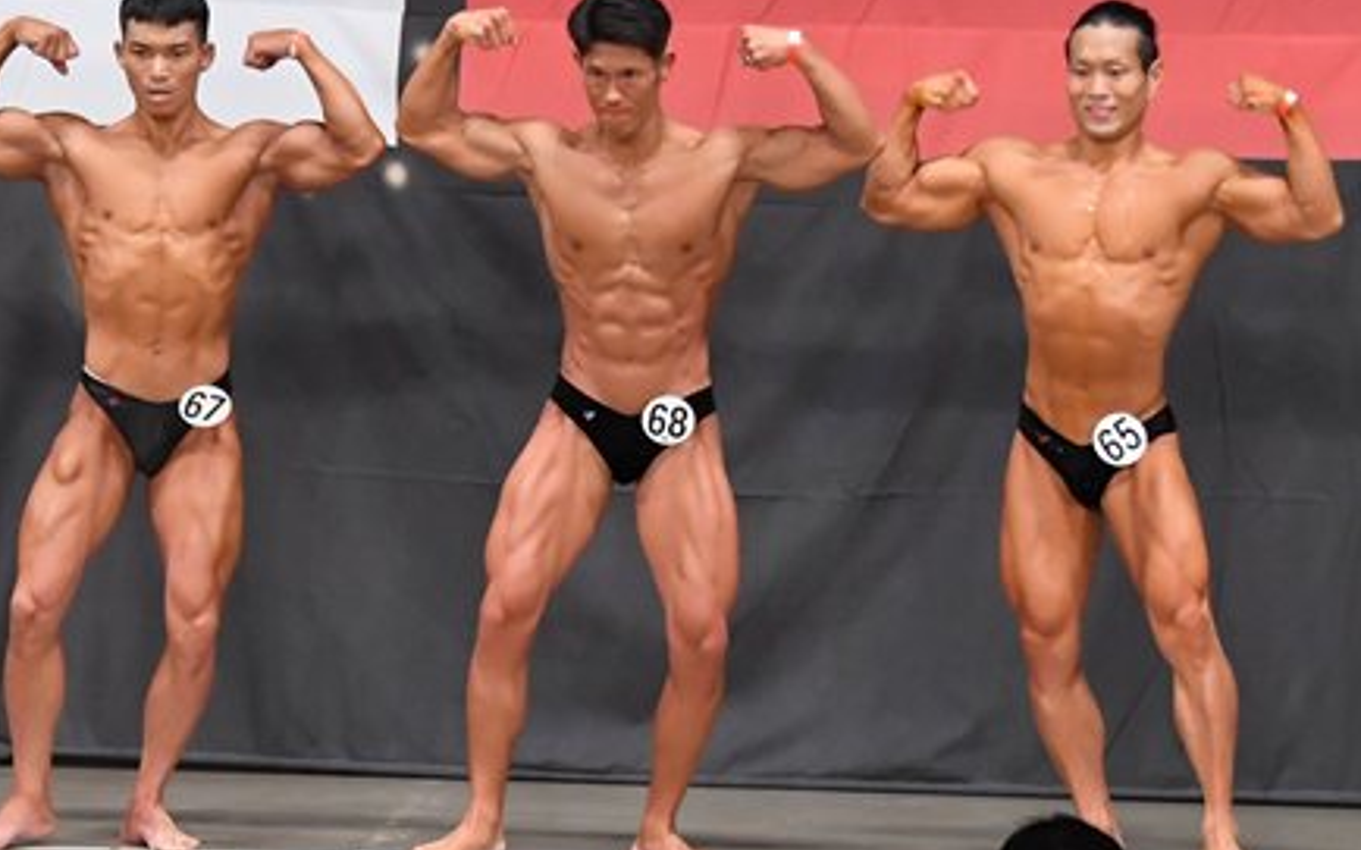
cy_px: 389
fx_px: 9308
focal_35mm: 251
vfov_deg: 5.2
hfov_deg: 8.4
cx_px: 447
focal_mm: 92
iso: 6400
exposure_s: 1/400
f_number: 5.6
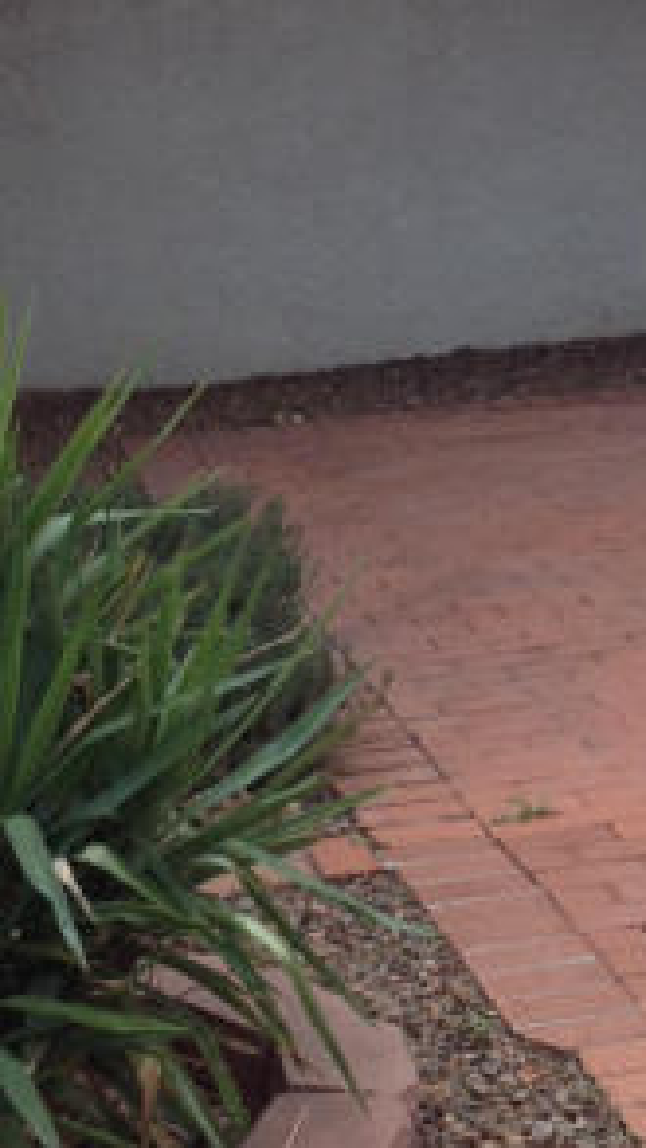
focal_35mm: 100
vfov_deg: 21.3
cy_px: 368
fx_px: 3043
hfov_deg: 12.0
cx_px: 626
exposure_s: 1/472
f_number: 2.4
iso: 50
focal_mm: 4.28
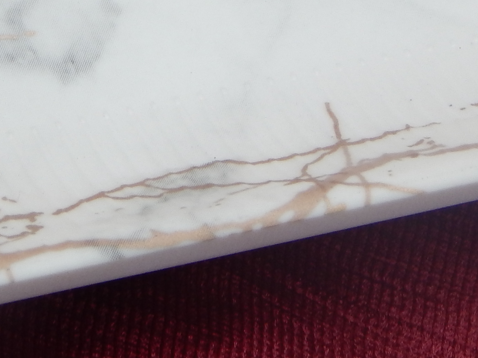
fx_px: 5206
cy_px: -161
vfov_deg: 3.9
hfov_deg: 5.2
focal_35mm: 377
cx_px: -20
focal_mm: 20.5
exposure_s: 1/100
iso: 125
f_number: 4.6
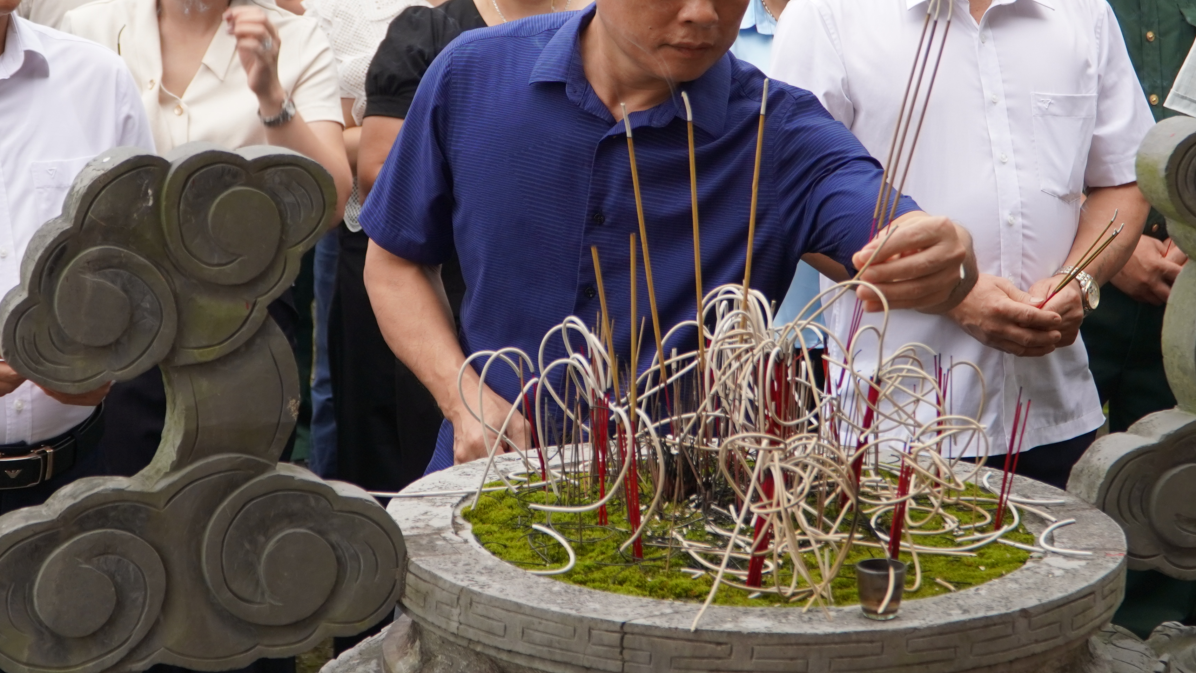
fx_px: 2981
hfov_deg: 22.7
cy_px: 201
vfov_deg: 12.8
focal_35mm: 94
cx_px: 606
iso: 250
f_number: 4
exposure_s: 1/160
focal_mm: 34
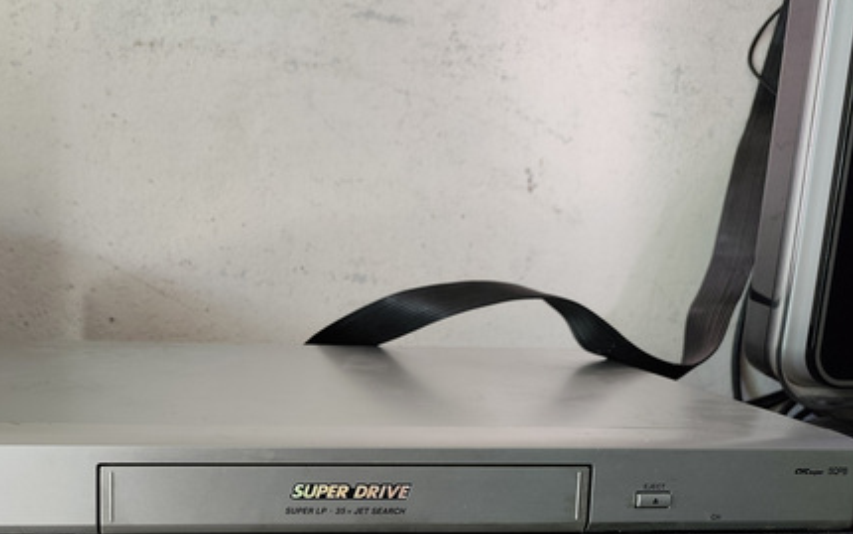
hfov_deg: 55.5
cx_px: 282
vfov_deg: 36.0
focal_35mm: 34
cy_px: 431
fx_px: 791
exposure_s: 1/51.7
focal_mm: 6.19
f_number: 1.65
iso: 250
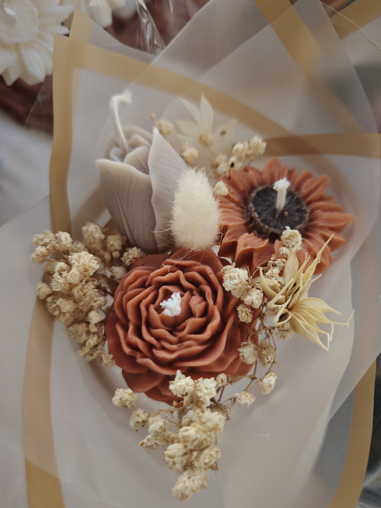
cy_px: 267
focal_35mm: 27
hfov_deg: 51.3
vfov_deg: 65.3
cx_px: 198
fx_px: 396
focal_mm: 6.06
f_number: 1.6
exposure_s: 1/176
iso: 50
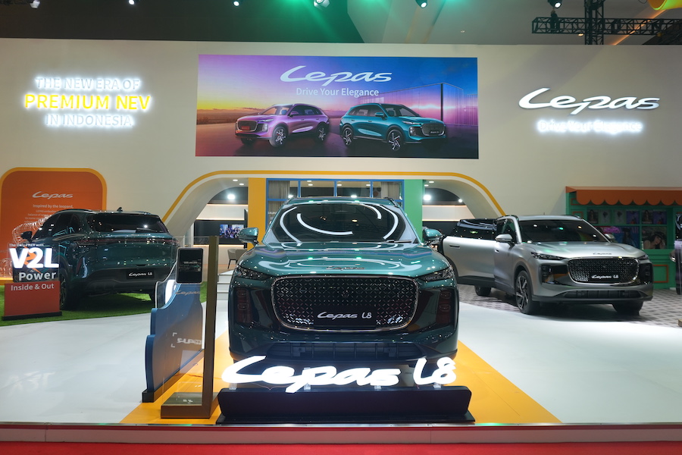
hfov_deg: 73.7
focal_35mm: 24
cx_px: 341
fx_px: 455
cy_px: 228
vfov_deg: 53.1
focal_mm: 16
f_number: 4
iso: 250
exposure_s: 1/100
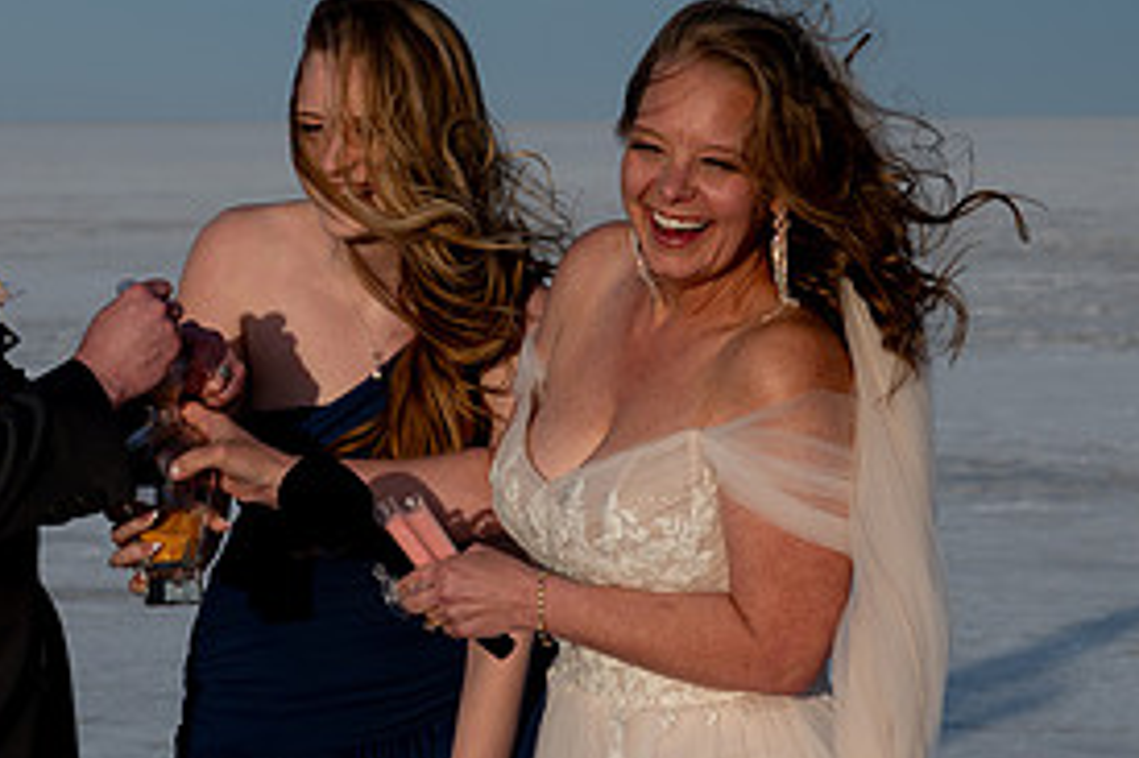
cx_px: 427
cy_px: 291
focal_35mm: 237
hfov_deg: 8.7
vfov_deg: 5.8
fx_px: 7494
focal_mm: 85
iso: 200
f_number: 8
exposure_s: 1/400
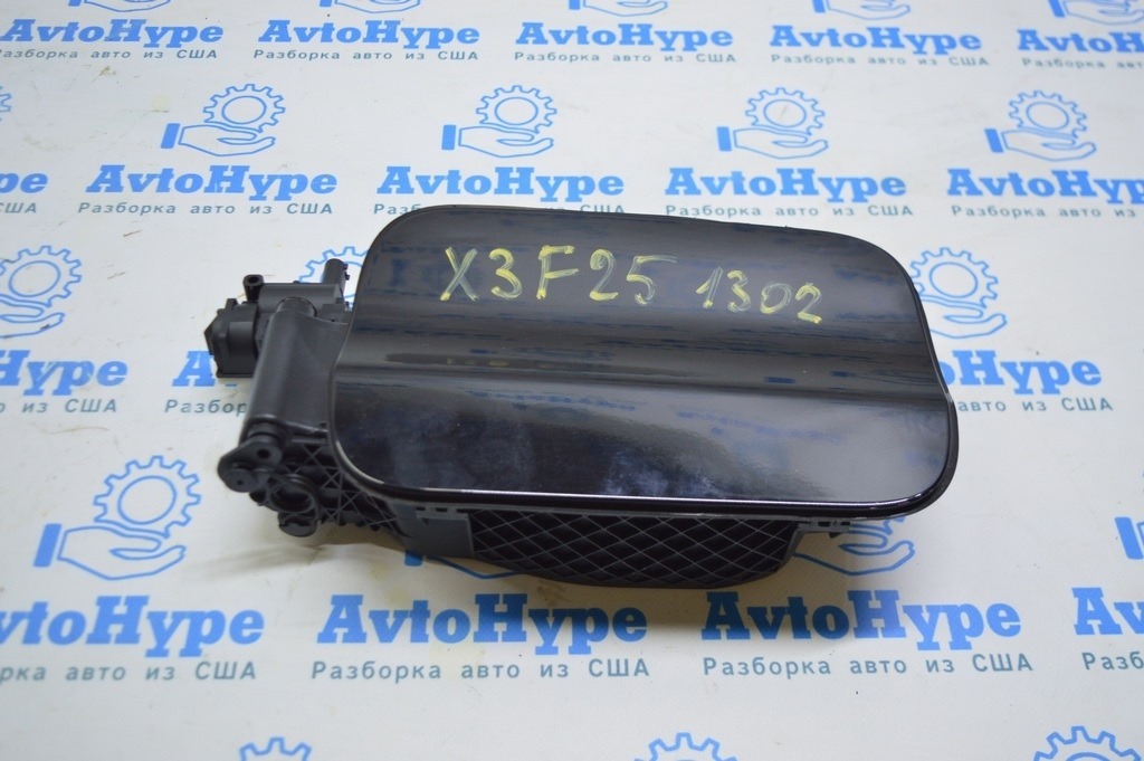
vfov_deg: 36.8
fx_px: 1143
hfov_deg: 53.2
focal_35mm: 36
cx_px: 572
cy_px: 380
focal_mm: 24
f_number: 4
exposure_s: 1/50
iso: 400
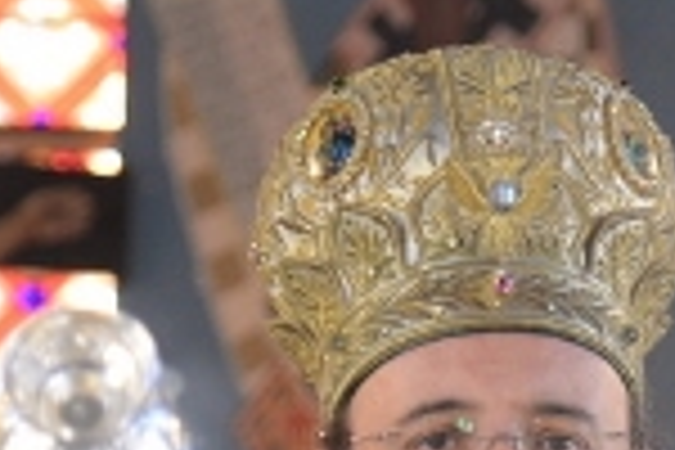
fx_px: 7781
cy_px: 745
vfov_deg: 3.3
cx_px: 475
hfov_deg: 5.0
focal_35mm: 415
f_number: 4
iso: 1600
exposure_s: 1/80
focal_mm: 95
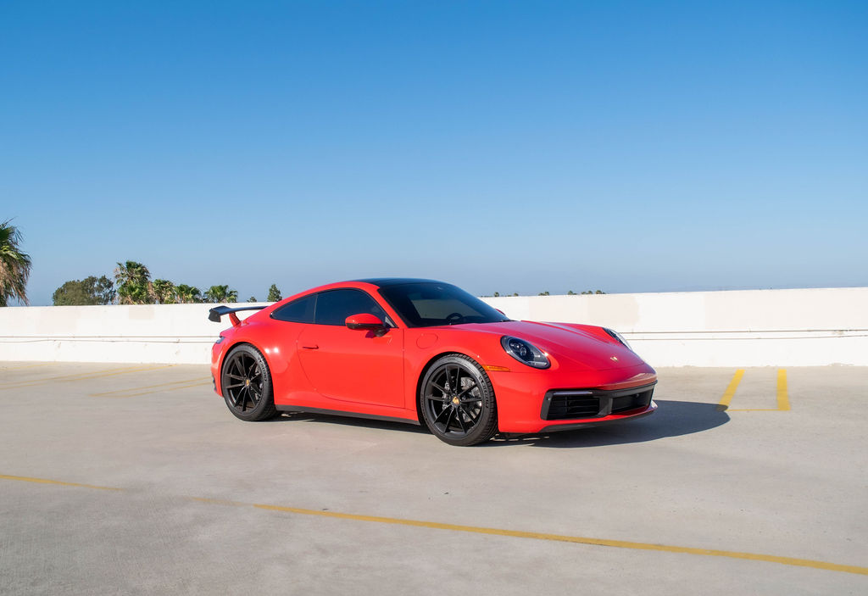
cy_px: 298
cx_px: 421
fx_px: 894
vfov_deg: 36.9
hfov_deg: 51.8
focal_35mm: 37
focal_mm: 23
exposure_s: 1/1600
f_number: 7.1
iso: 400
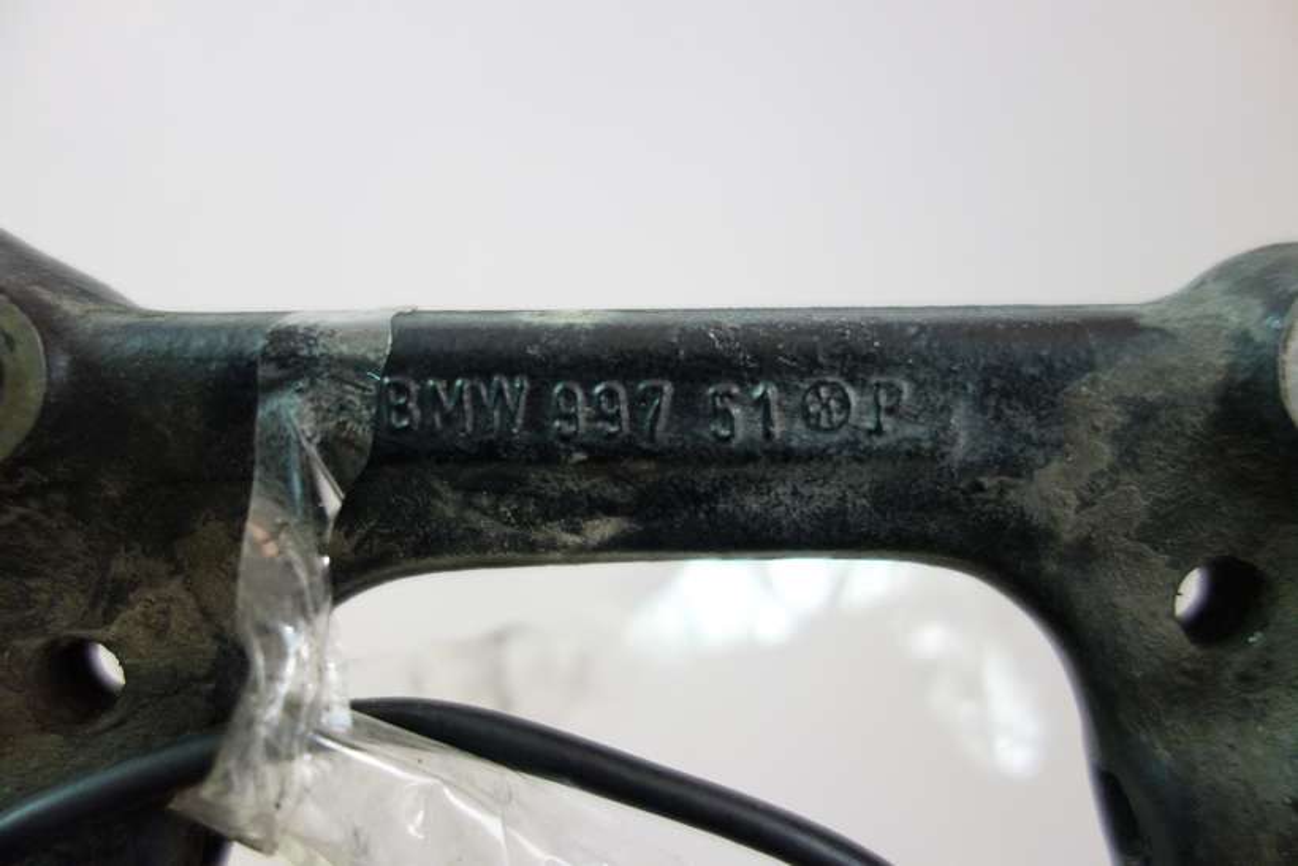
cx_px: 649
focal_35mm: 28
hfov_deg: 65.5
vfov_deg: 46.4
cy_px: 433
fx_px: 1010
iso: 800
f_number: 1.8
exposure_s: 1/25
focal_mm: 10.4
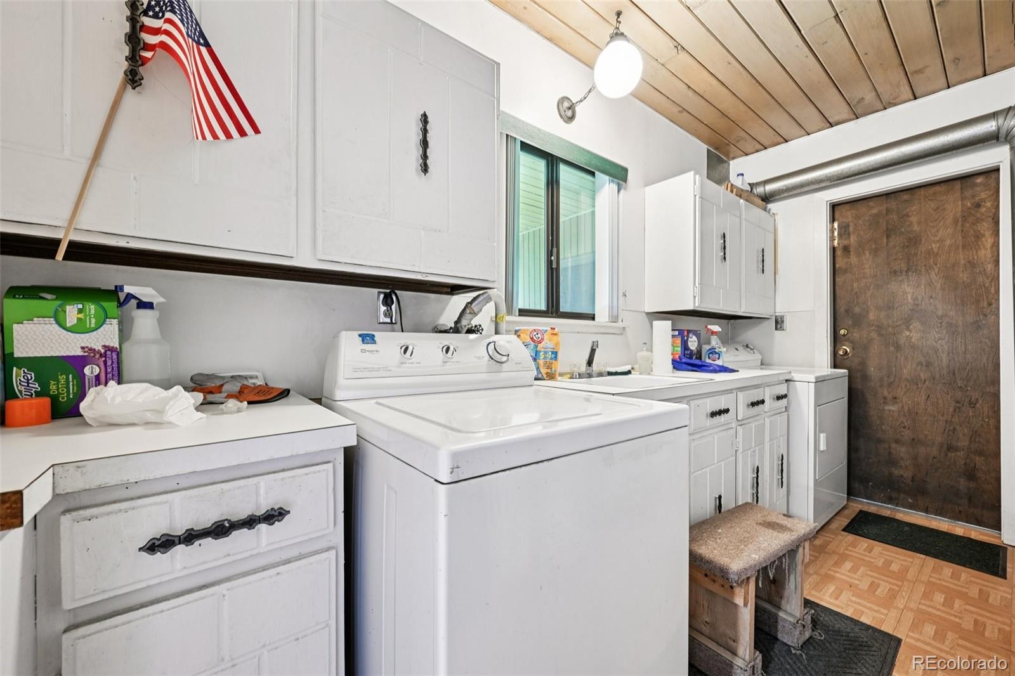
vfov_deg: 81.2
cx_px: 508
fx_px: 395
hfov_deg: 104.3
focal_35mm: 14
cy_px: 338
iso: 400
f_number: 11
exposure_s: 1
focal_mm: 14
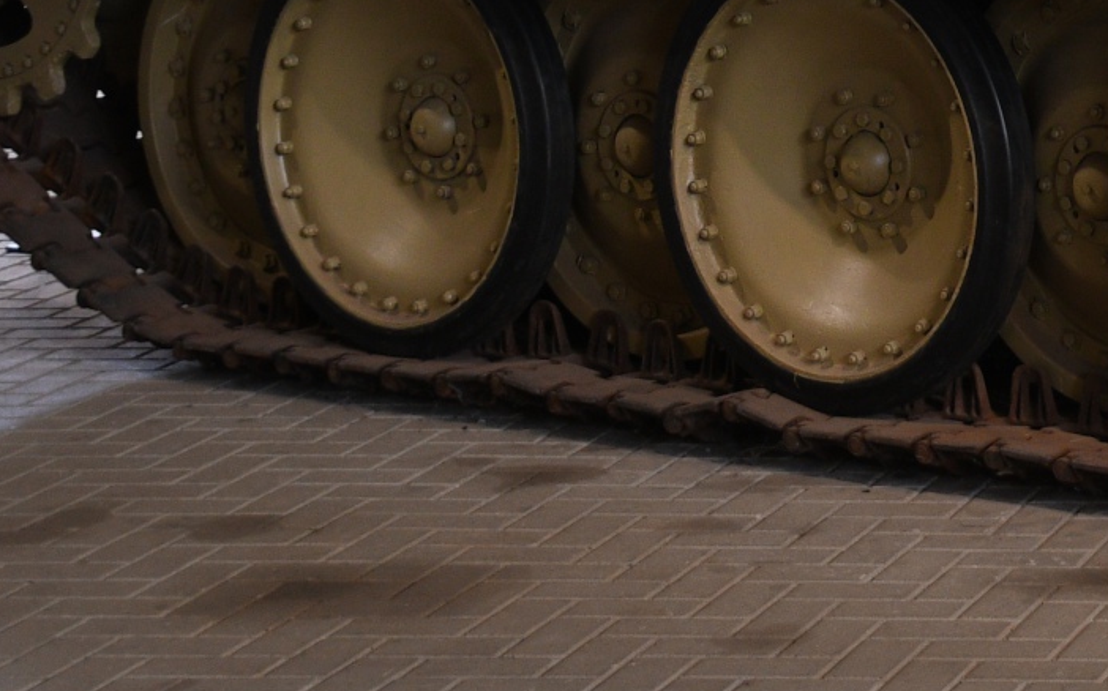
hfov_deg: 15.2
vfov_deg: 9.8
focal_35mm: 129
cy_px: -380
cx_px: 1582
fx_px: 3893
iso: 500
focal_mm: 25
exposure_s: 1/25
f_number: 3
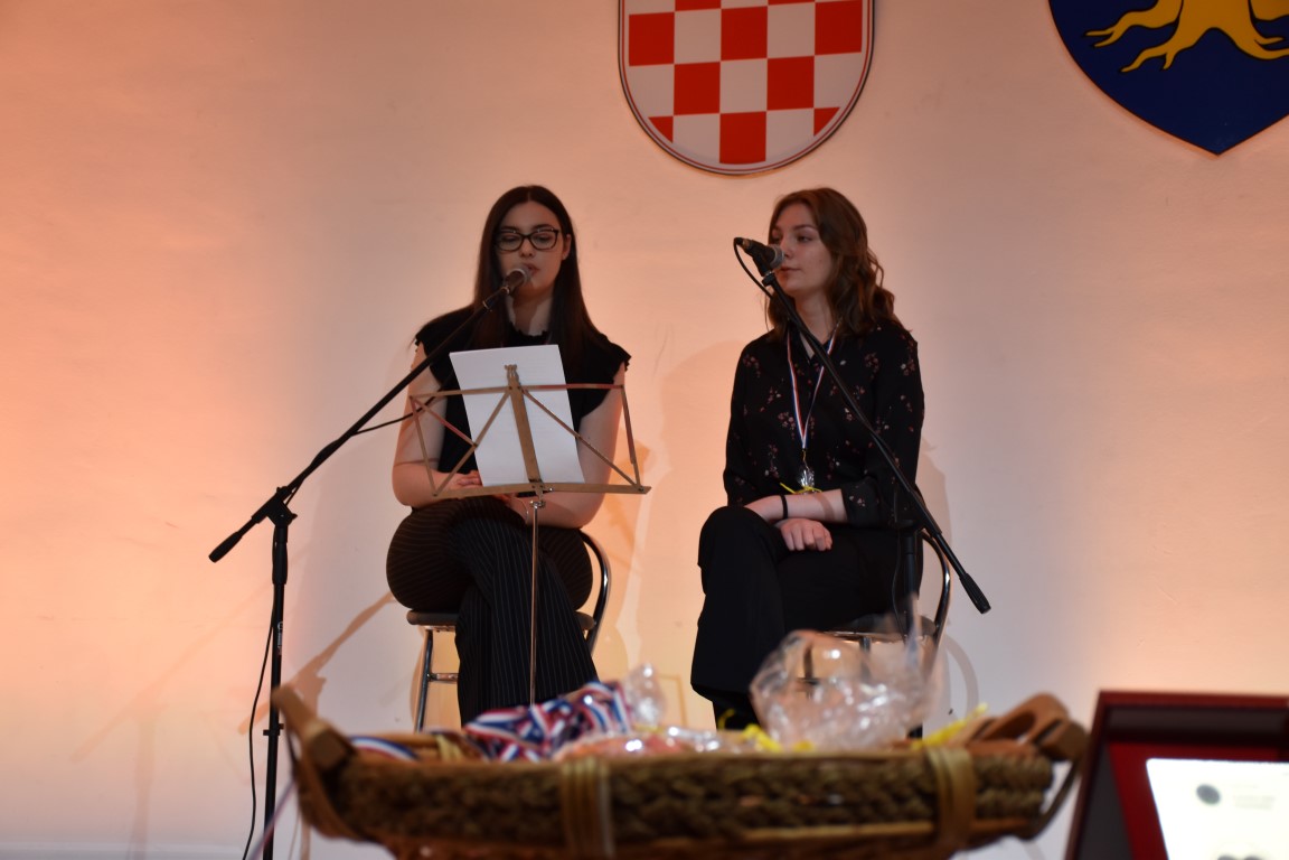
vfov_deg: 18.9
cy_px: 430
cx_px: 644
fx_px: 2578
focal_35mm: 72
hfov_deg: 28.1
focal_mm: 48
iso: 560
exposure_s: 1/60
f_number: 4.8
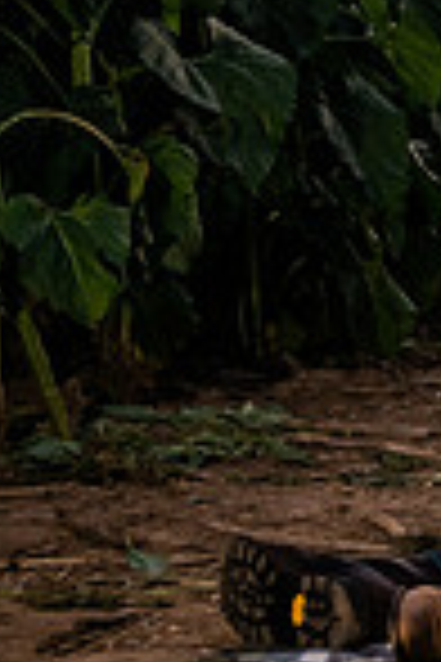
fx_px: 2903
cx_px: 801
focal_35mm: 158
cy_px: 52
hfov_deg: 8.4
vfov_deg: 12.9
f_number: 2.8
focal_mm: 40
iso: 400
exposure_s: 1/640
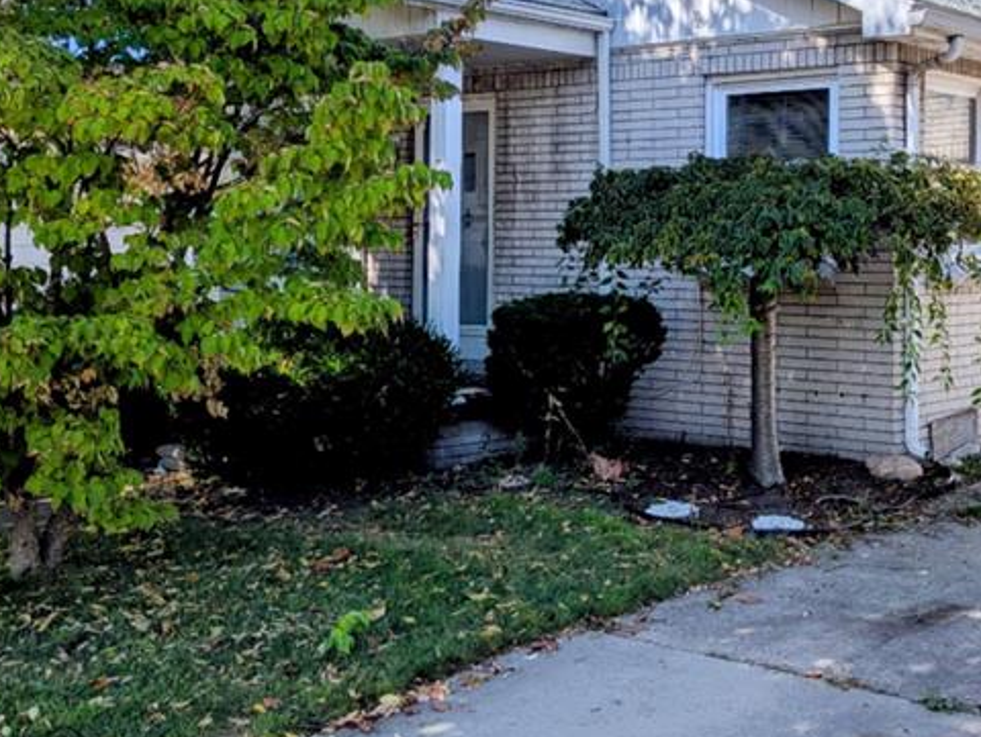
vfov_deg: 28.2
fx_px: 1447
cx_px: 717
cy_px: 190
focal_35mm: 51
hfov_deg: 36.7
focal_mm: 6.81
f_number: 1.85
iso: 49
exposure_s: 1/2762
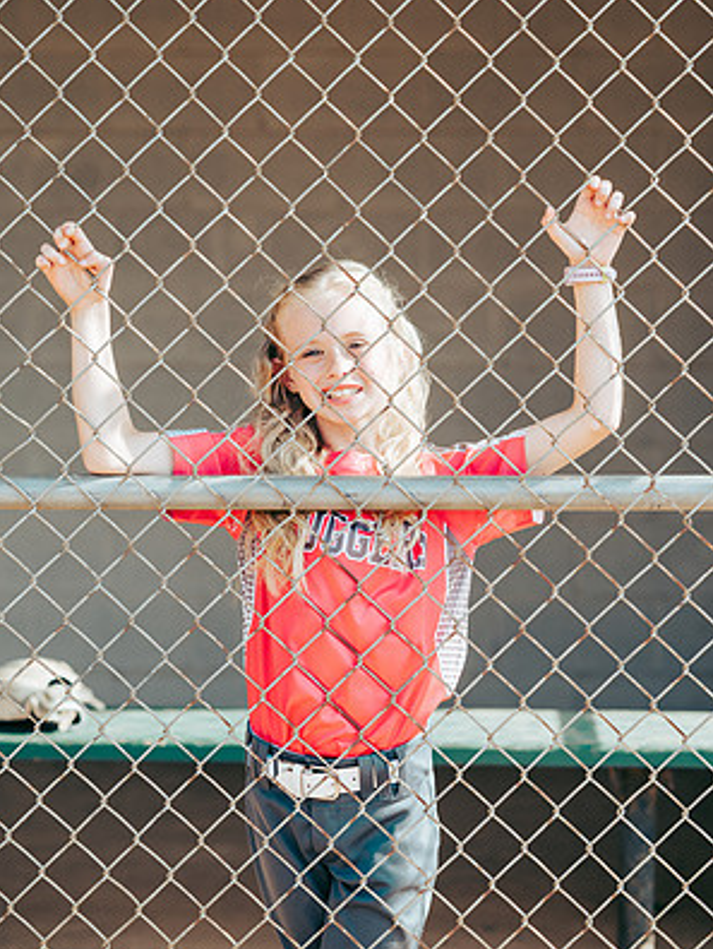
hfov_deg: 15.9
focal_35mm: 93
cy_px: 428
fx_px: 2550
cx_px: 355
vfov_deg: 21.1
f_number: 2.8
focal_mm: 85
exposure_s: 1/1250
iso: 160
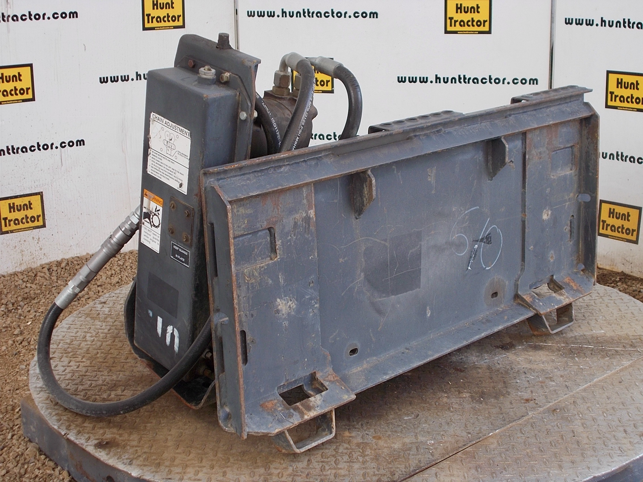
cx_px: 322
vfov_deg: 25.2
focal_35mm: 58
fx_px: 1077
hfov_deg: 33.2
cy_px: 241
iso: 80
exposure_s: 1/30
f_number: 4.9
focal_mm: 10.3
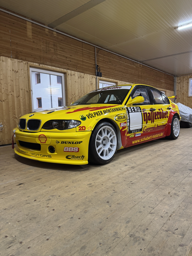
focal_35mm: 24
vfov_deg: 71.6
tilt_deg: -4.6
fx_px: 177
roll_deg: +1.8
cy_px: 128
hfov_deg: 56.8
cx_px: 96
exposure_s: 1/50
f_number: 1.78
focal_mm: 6.76
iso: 250
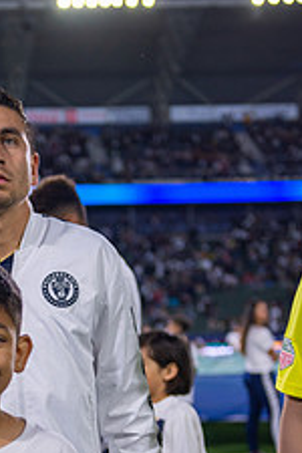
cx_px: 20
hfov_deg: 14.1
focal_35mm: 96
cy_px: 403
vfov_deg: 20.8
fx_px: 1208
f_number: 2.8
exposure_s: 1/1250
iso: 640
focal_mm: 48
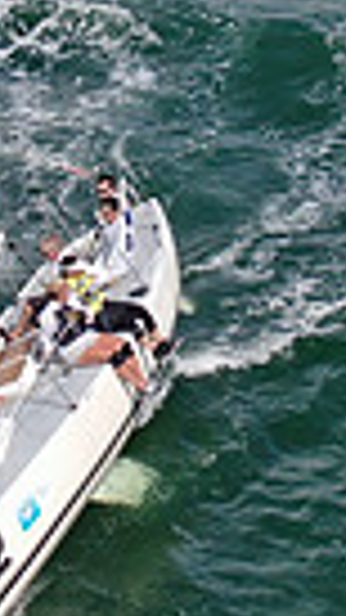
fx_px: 3623
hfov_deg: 5.5
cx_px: 162
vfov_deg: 9.7
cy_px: 128
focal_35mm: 222
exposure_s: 1/800
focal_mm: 8.6
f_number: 3.8
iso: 100
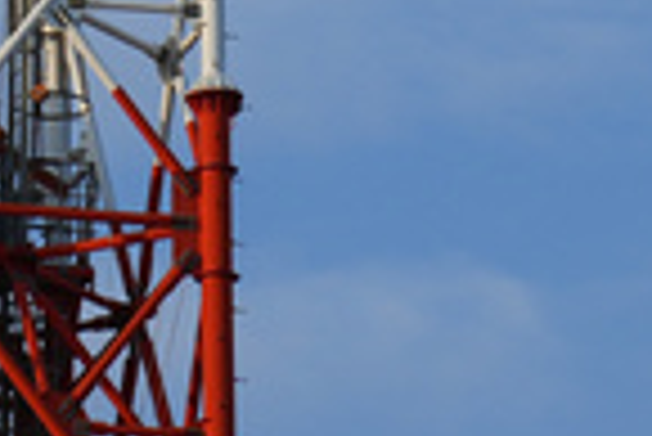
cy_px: -247
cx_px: -225
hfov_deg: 1.5
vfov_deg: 1.0
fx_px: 25544
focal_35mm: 1409
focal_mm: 200
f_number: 2.8
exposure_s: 1/1250
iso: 100
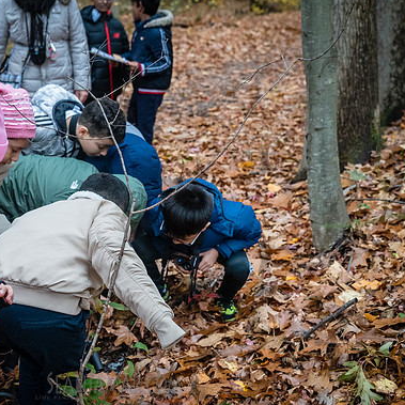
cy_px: 180
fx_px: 688
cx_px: 109
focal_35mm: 52
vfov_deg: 32.8
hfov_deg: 32.3
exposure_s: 1/640
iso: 6400
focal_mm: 35
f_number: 3.5
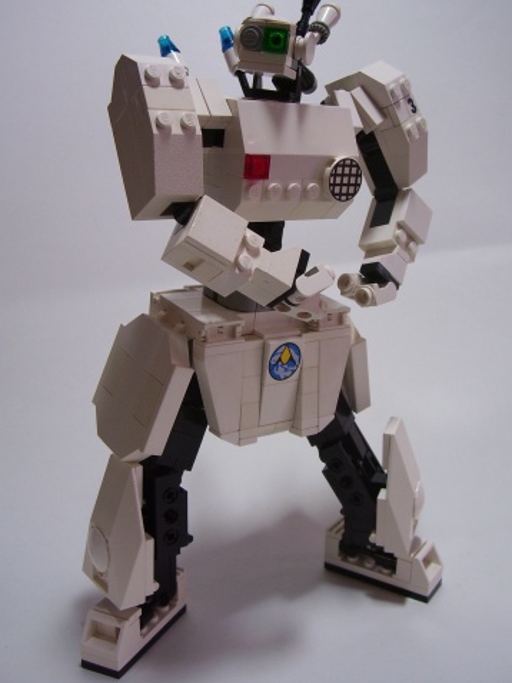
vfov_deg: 48.9
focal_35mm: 38
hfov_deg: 37.7
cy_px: 311
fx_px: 749
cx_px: 262
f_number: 2.7
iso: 80
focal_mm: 5.6
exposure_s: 1/30
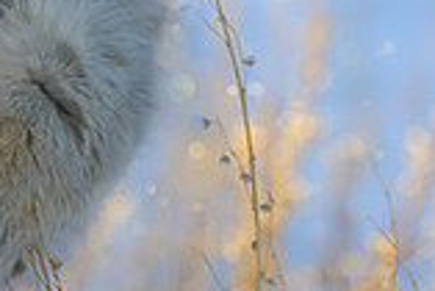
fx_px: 9905
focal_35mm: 819
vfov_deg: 1.7
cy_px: -187
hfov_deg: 2.5
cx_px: -58
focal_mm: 190
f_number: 5
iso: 800
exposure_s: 1/2500
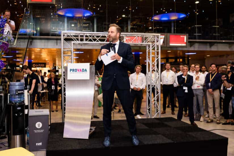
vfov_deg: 37.8
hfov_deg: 54.5
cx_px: 117
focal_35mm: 35
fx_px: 227
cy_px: 78
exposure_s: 1/160
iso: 2500
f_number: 3.5
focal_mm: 35
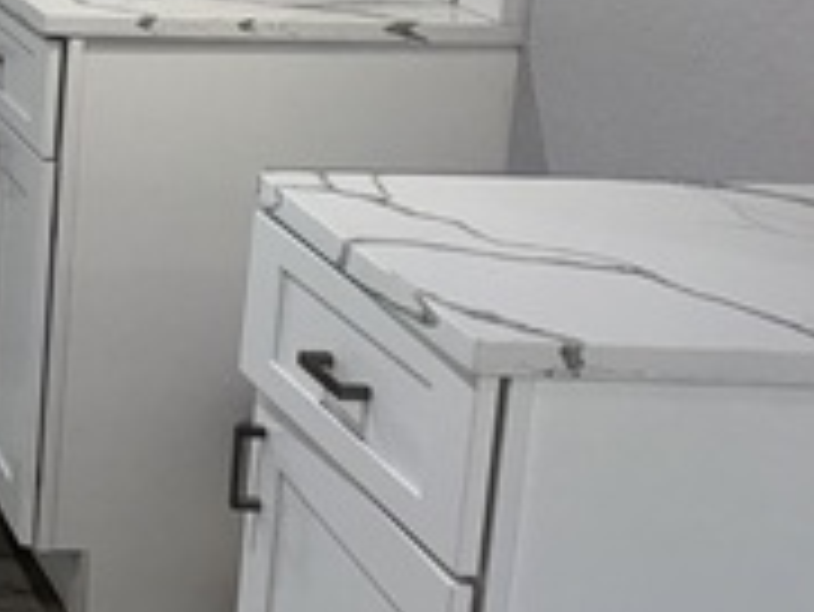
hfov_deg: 18.8
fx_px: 2000
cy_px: -72
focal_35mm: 85
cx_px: -571
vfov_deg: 16.8
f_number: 1.78
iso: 125
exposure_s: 1/120
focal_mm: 6.76
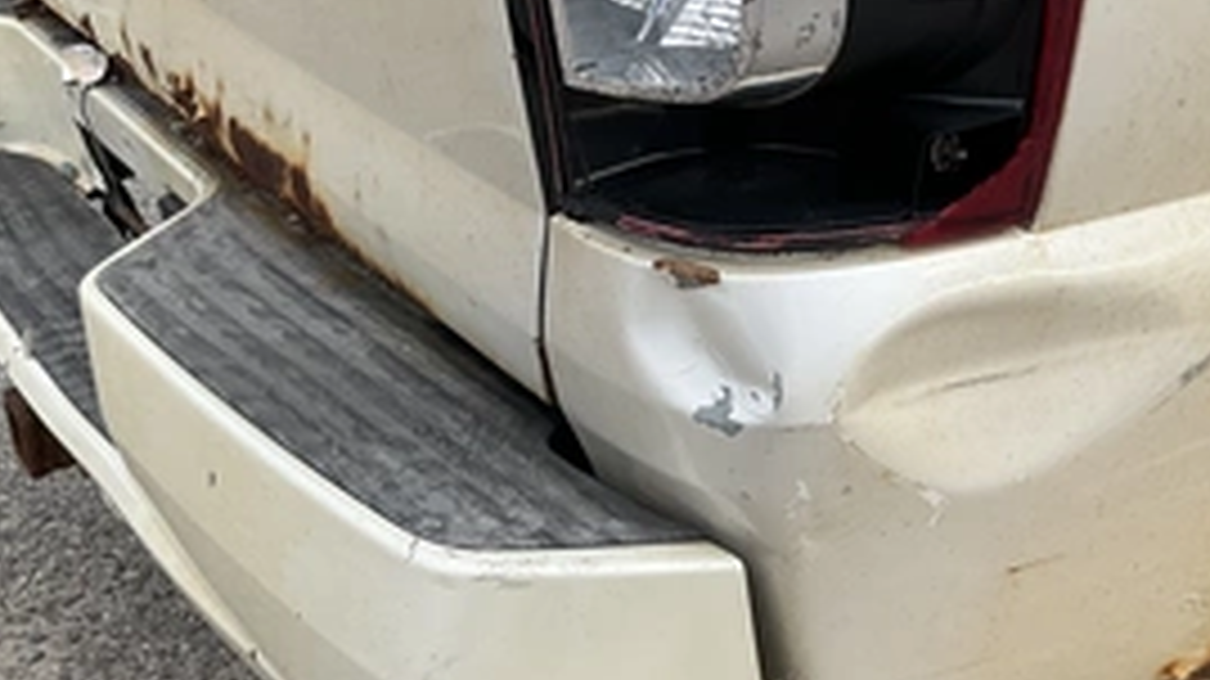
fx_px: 1507
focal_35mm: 47
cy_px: 513
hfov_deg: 43.7
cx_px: 675
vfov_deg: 25.1
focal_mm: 3
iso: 25
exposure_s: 1/509
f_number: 1.8
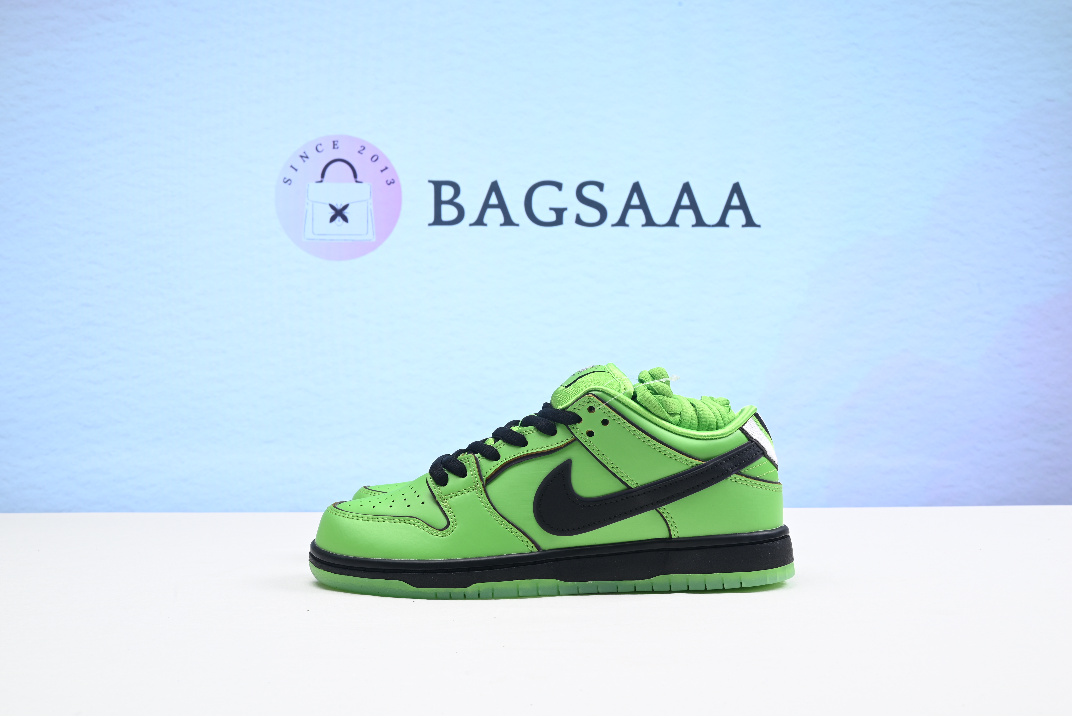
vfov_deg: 35.1
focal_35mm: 38
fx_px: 1132
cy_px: 358
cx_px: 536
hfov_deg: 50.7
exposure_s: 1/2
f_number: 16
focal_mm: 38
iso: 100
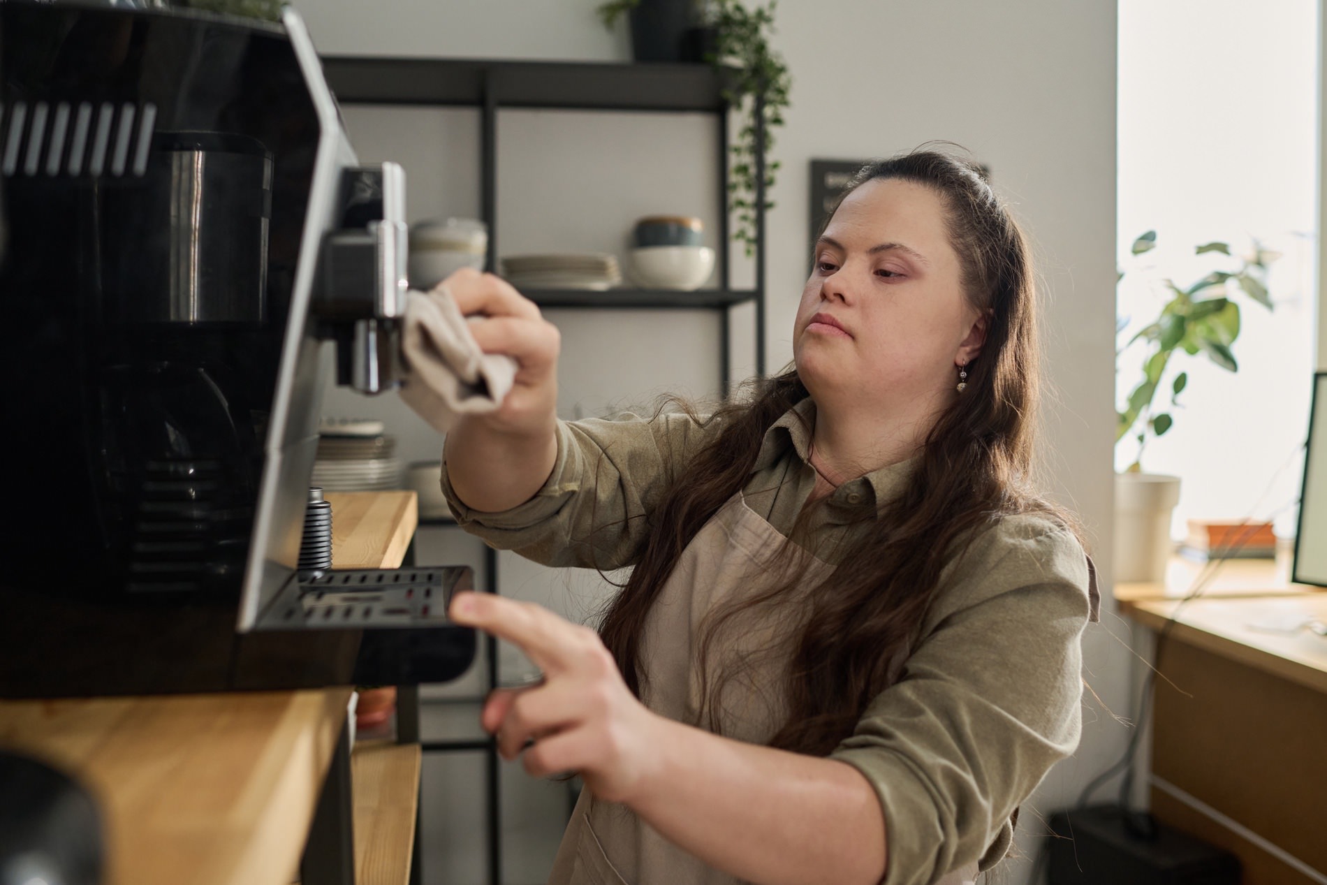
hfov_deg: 54.4
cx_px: 664
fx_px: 1290
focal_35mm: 35
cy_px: 442
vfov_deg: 37.9
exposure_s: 1/160
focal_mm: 35
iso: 800
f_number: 2.8
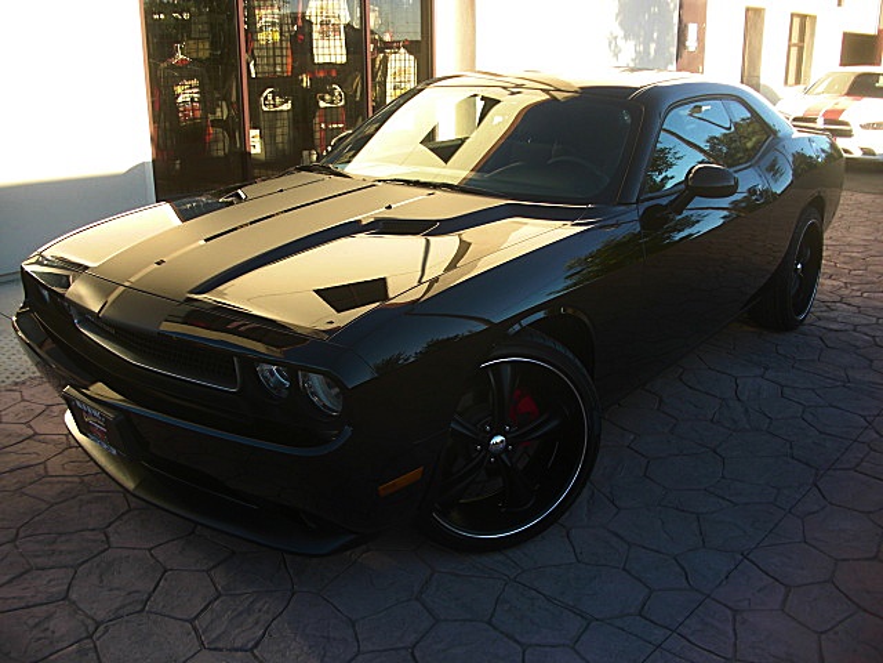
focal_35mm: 36
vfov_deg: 39.7
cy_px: 332
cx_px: 442
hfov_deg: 51.4
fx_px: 918
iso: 50
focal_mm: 6.3
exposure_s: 1/160
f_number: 2.8
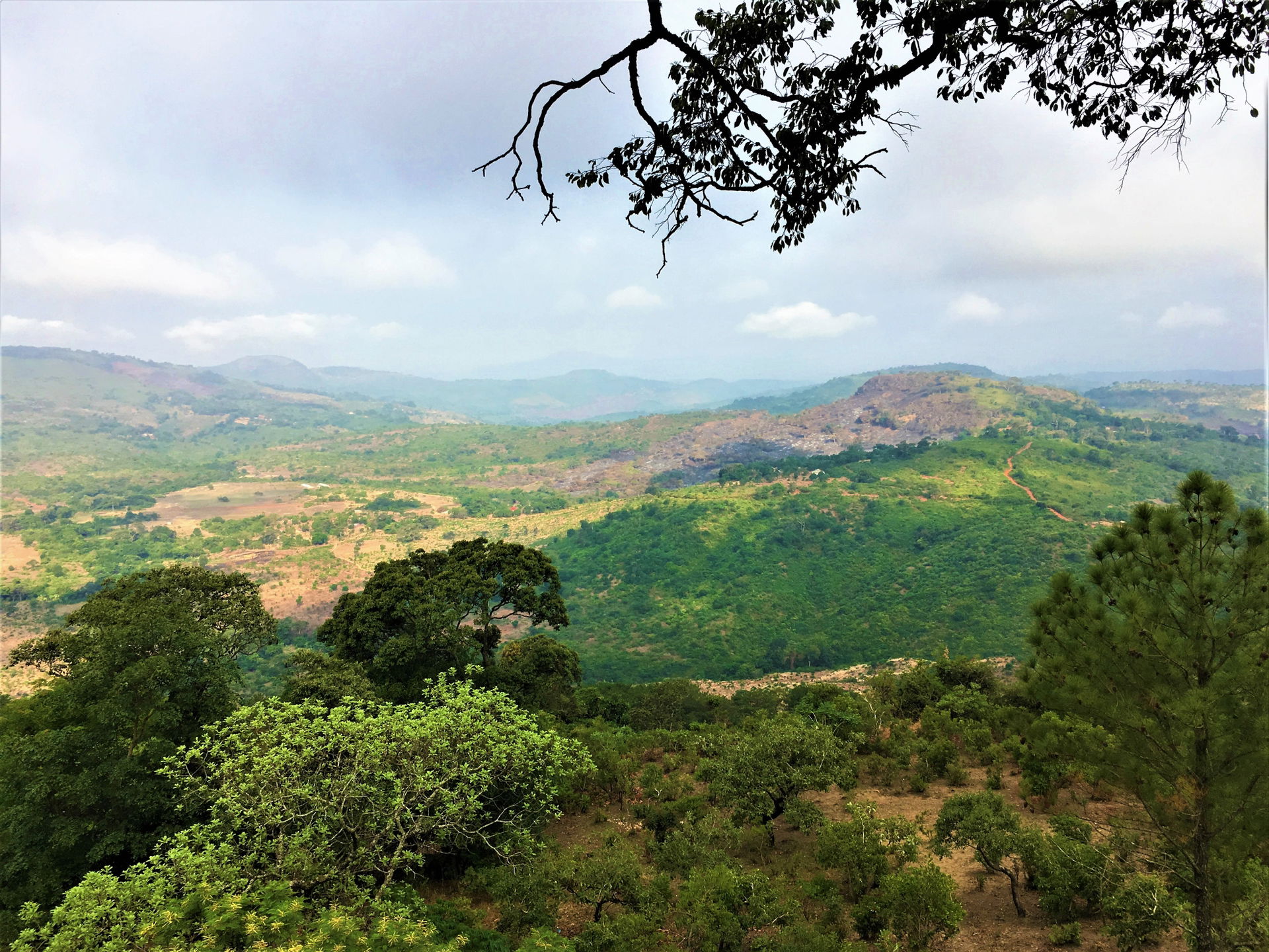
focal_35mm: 29
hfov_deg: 61.7
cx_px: 634
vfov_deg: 48.2
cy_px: 476
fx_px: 1063
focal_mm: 4.15
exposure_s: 1/693
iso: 25
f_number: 2.2
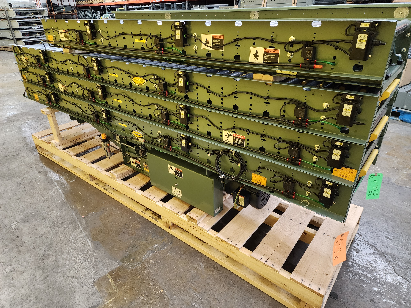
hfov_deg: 73.9
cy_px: 154
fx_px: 273
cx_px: 206
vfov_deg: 58.9
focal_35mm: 23
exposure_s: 1/60
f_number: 1.8
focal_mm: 6.4
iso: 640
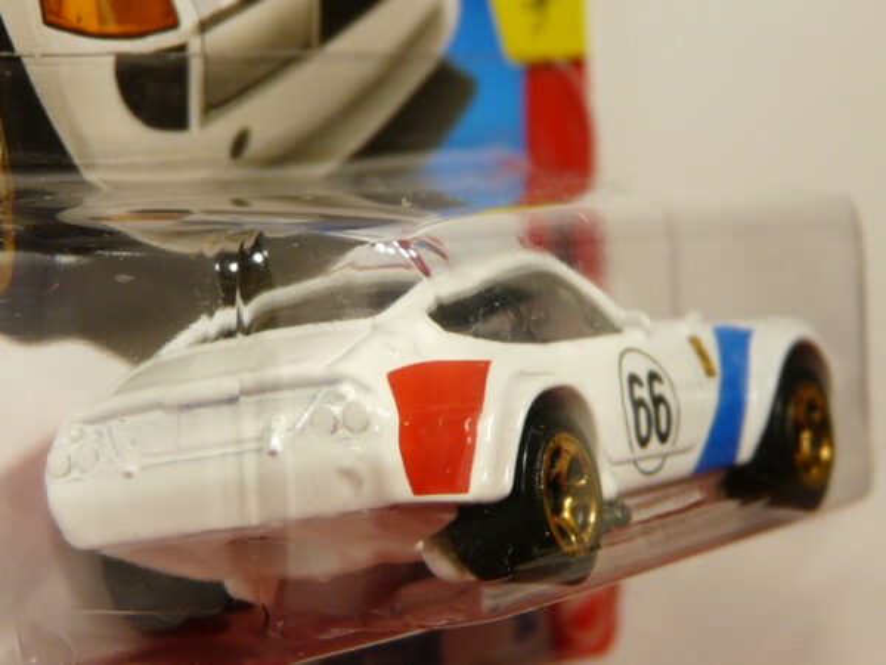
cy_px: 332
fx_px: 3379
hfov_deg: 14.9
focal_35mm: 132
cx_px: 443
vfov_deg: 11.2
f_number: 3.2
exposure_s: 1/50
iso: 100
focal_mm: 13.6
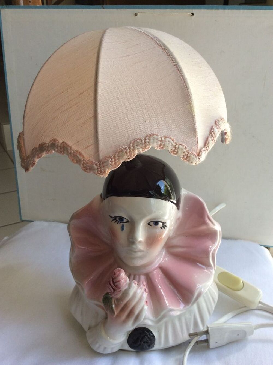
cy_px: 182
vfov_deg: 56.9
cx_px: 136
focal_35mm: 32
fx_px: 337
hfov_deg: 44.1
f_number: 2.4
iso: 32
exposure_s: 1/177
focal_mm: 3.3
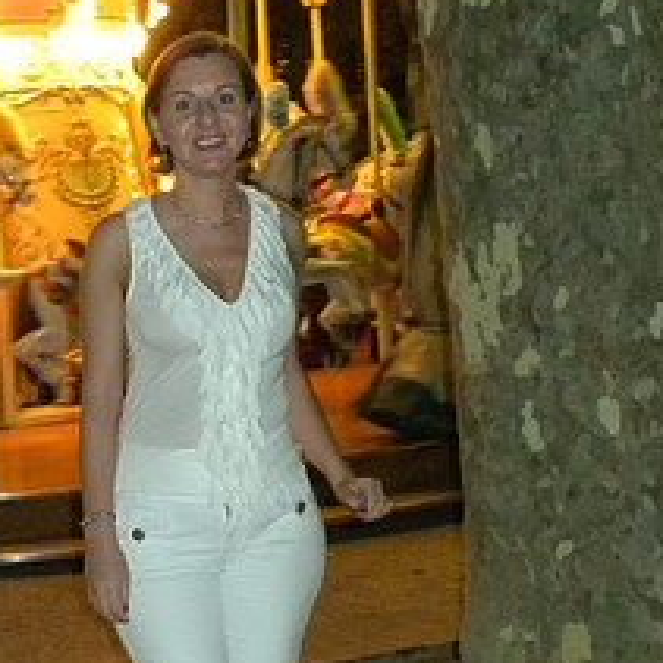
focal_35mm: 90
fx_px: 1950
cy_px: 489
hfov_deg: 18.7
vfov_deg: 19.2
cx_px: -25
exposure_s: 1/30
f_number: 3.5
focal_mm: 6.6
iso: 400
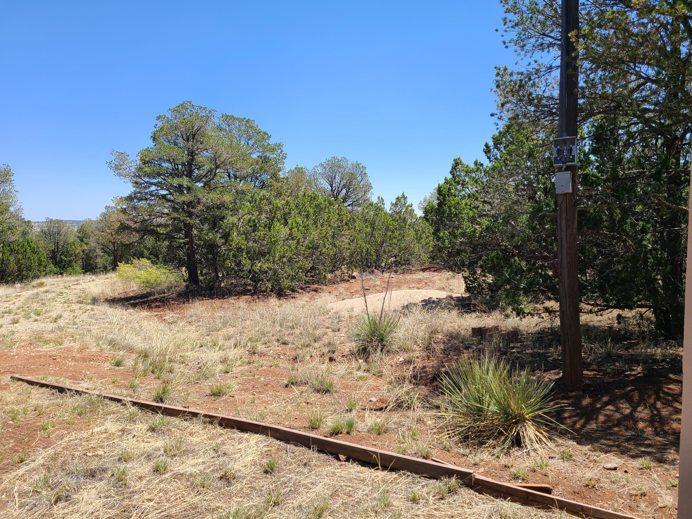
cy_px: 260
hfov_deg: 67.3
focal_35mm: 26
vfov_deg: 53.1
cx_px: 346
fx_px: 520
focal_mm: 5.4
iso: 40
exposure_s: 1/1480
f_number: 1.8
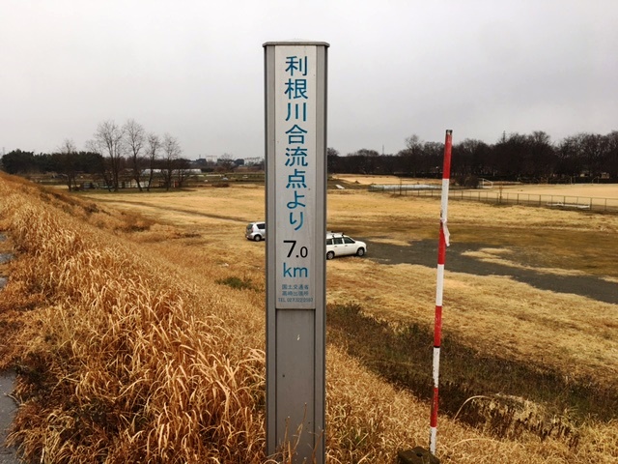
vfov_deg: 48.2
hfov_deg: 61.7
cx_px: 309
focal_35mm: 29
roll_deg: +0.0
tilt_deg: -7.3
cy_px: 232
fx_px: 518
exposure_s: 1/30
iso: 25
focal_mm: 4.15
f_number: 2.2
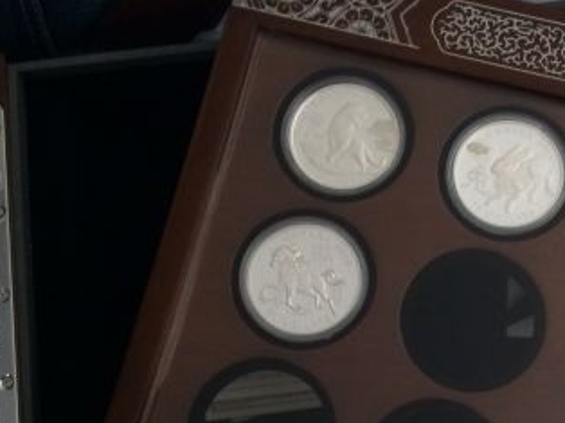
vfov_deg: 23.0
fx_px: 1027
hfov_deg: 30.0
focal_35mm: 63
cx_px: 457
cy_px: 329
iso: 160
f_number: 2.4
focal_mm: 3.3
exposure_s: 1/24
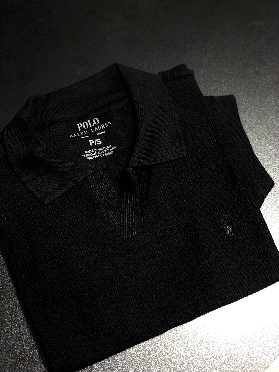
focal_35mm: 52
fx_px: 559
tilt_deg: -72.0
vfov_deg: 36.8
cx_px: 140
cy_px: 186
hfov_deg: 28.0
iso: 160
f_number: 2.4
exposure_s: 1/24
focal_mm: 6
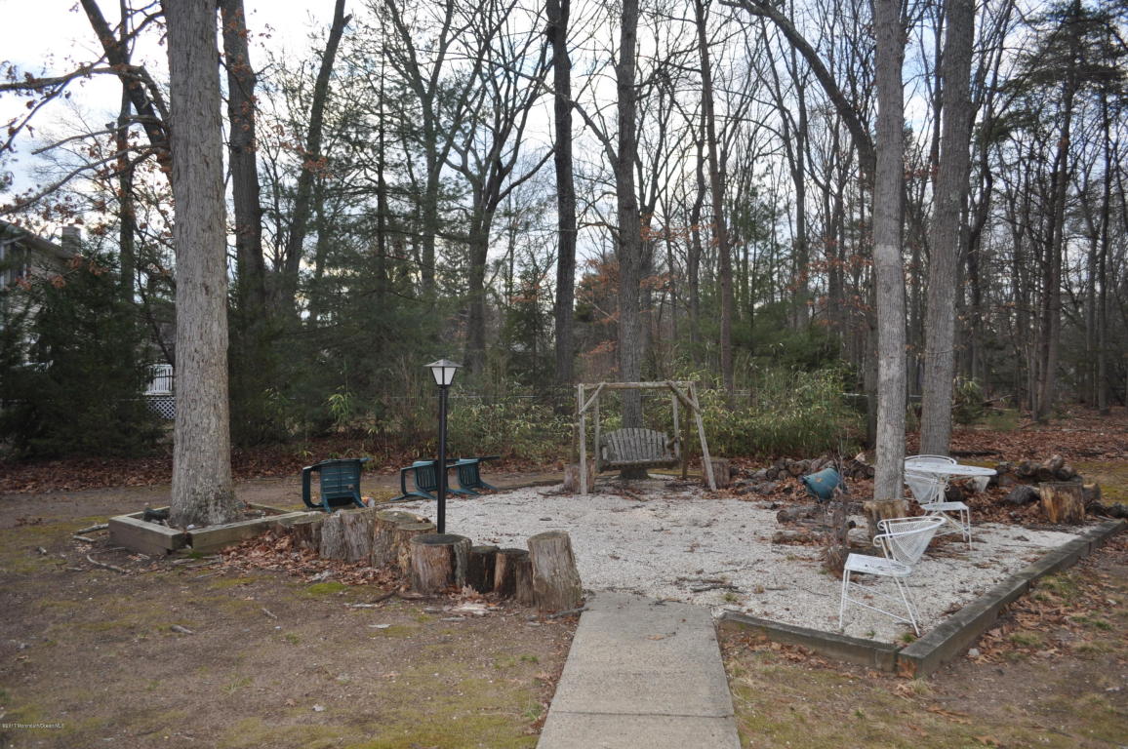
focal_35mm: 27
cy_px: 374
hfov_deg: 67.4
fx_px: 845
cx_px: 564
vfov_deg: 47.8
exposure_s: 1/200
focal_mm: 18
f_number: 3.5
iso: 200
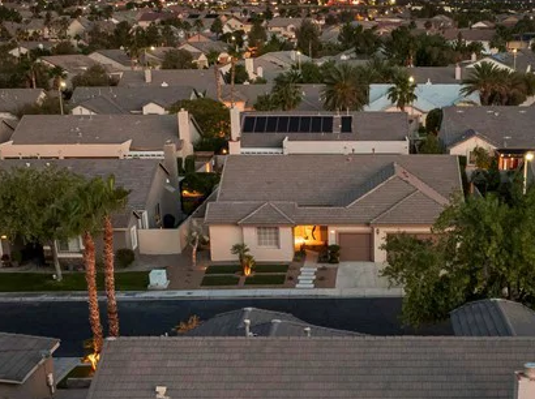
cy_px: 411
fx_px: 926
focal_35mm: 60
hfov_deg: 31.8
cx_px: 381
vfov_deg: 23.2
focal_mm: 12.29
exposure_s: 1/6
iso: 970
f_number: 2.8
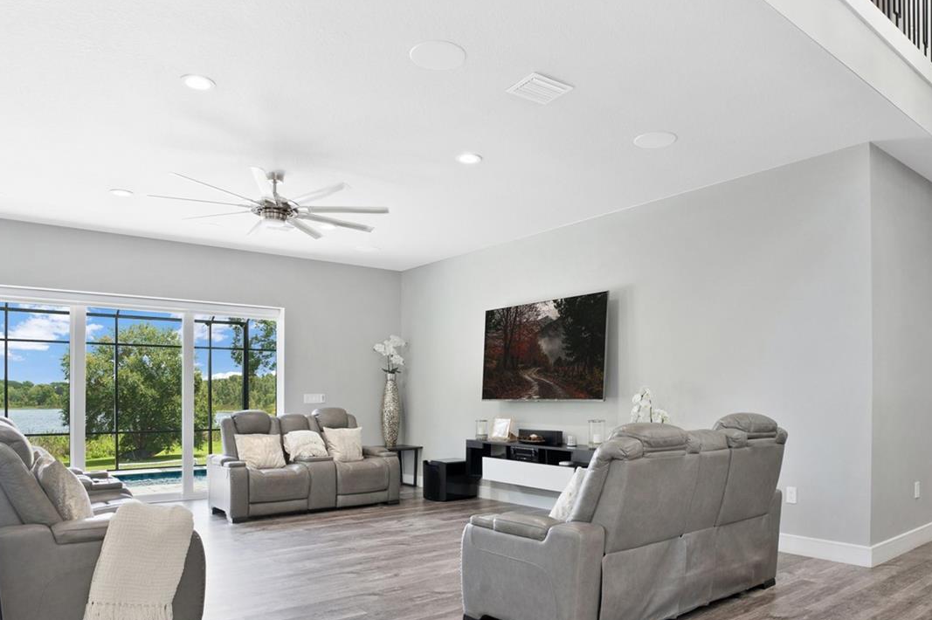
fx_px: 621
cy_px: 413
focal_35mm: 24
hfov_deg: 73.6
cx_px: 510
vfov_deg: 52.1
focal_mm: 16
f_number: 7.1
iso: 800
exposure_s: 1/4
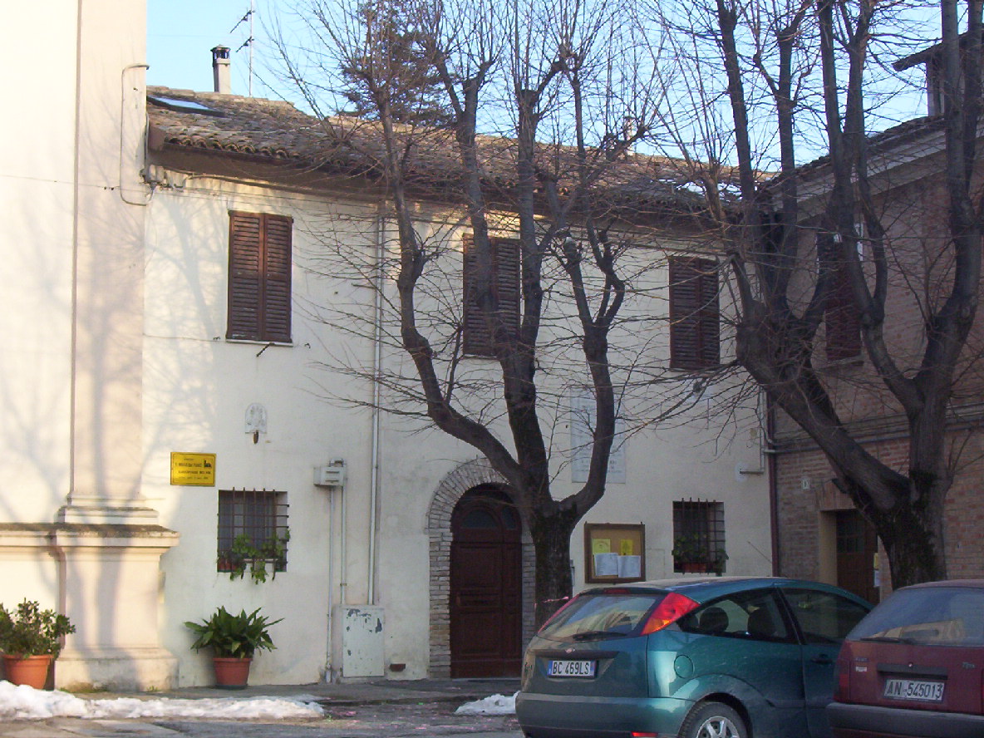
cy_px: 369
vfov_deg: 22.9
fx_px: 1819
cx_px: 492
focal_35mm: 64
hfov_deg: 30.3
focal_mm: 9.98
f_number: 3.54
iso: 100
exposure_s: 1/415
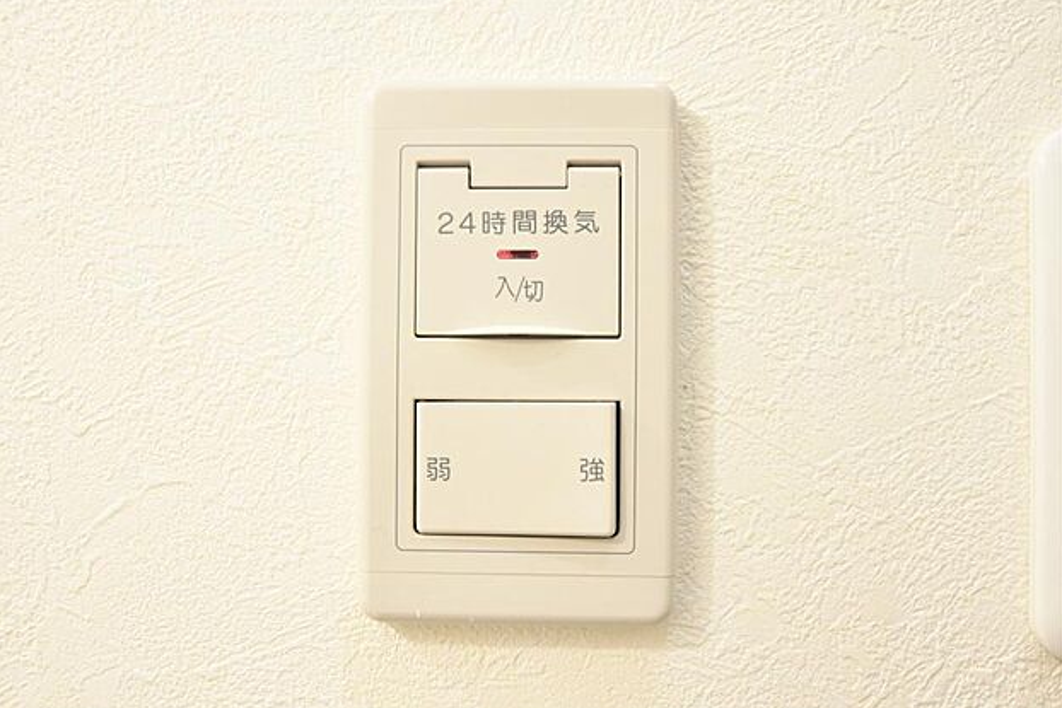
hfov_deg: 51.9
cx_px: 517
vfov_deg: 36.0
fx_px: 1092
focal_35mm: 37
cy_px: 350
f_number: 4.5
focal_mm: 24
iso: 125
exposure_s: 1/40
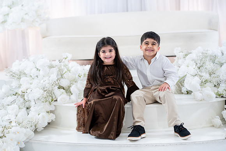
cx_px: 113
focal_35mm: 54
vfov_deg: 25.1
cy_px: 76
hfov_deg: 36.9
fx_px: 339
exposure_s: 1/160
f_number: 2
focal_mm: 54
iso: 320
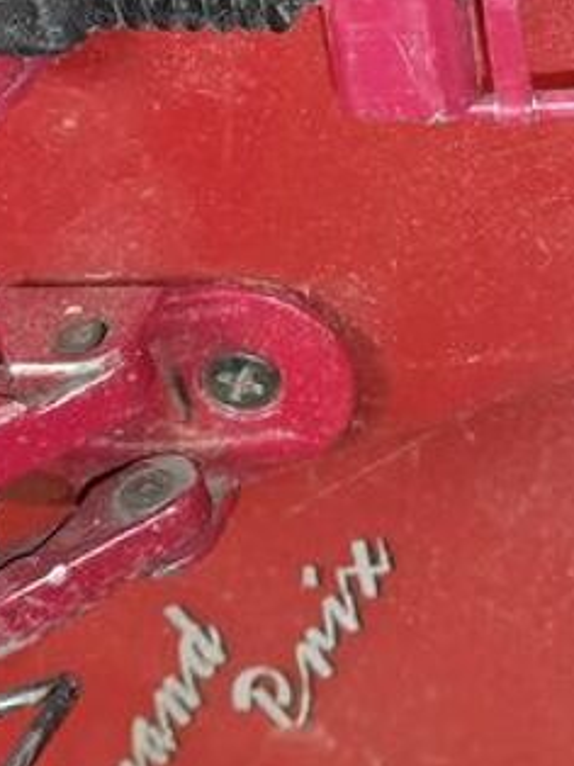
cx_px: 679
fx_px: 2434
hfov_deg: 13.1
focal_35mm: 110
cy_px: -137
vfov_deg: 17.1
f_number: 1.8
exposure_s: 1/100
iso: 200
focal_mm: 4.75
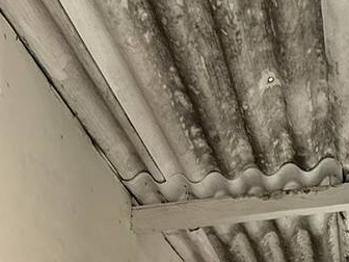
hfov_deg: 32.1
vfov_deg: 18.6
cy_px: 481
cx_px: 203
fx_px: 605
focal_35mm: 60
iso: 250
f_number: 2.2
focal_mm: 2.22
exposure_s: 1/99
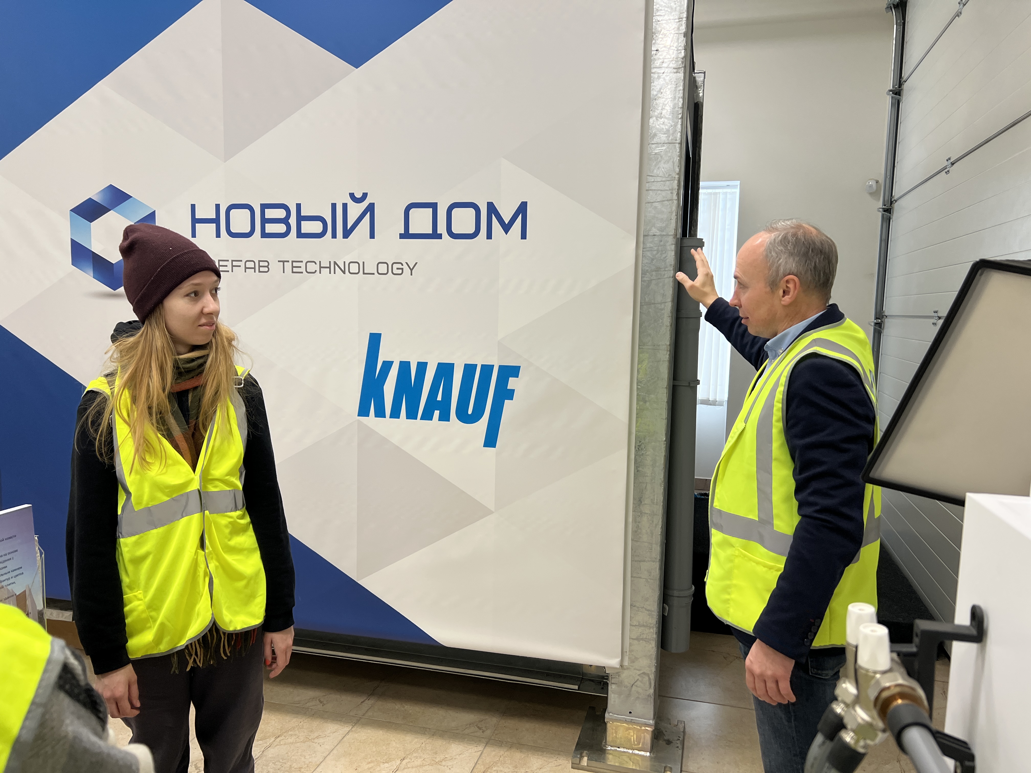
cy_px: 386
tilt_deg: -6.4
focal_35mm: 26
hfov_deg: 67.3
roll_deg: -1.3
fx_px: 774
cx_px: 516
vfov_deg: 53.1
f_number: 1.5
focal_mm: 5.7
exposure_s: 1/119
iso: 125
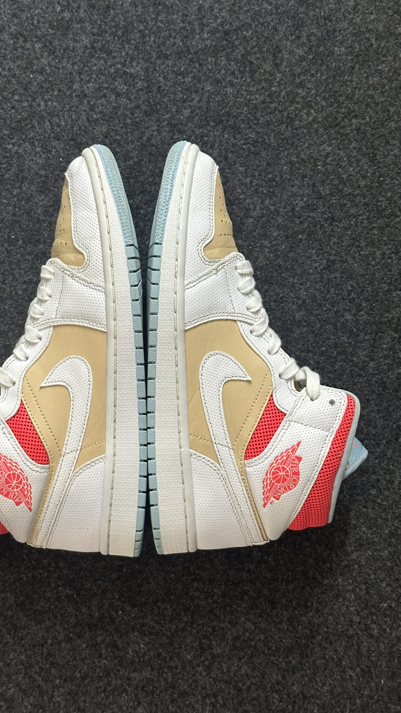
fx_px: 1002
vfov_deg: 39.2
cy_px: 354
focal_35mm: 53
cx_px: 147
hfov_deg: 22.6
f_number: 1.78
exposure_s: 1/53
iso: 250
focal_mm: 6.86
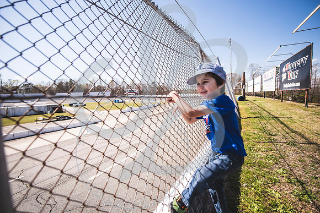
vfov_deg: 77.4
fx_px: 133
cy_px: 106
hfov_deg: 100.4
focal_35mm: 15
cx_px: 160
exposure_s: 1/1600
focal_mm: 15
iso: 100
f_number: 2.8
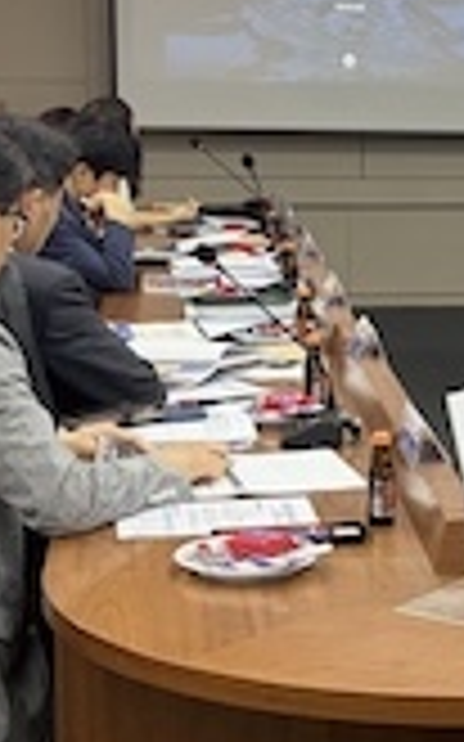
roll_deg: -0.8
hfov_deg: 12.7
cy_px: 328
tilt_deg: -8.4
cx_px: 568
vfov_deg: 20.8
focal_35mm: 100
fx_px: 2025
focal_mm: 5.96
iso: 250
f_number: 1.6
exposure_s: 1/120
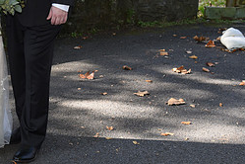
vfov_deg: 12.7
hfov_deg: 18.4
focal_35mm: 107
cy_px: 9
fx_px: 728
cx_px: -24
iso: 640
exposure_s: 1/200
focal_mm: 46
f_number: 5.6
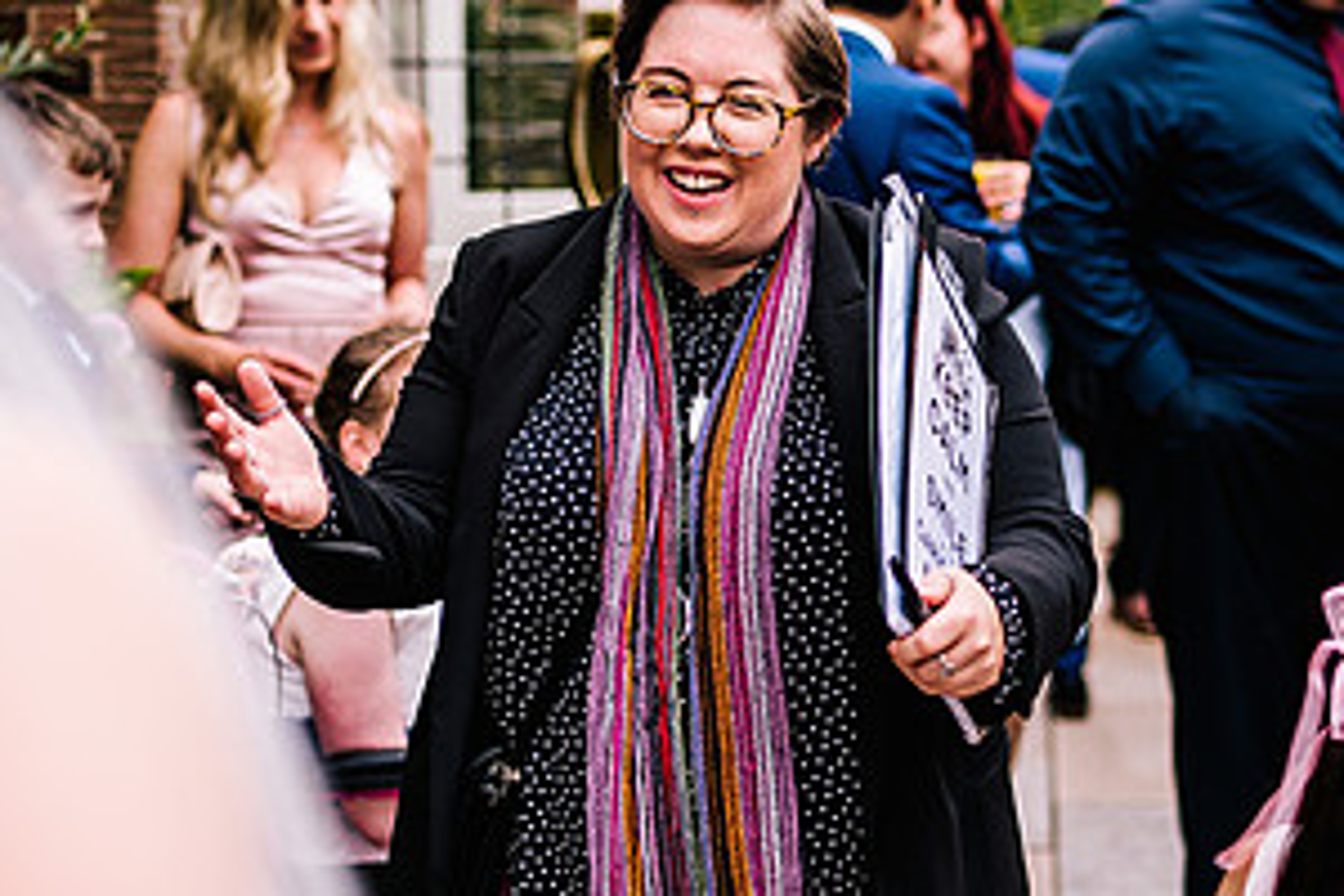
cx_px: 780
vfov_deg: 19.4
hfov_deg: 28.8
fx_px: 2613
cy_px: 365
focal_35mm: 70
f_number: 1.6
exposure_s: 1/2000
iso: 100
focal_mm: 35
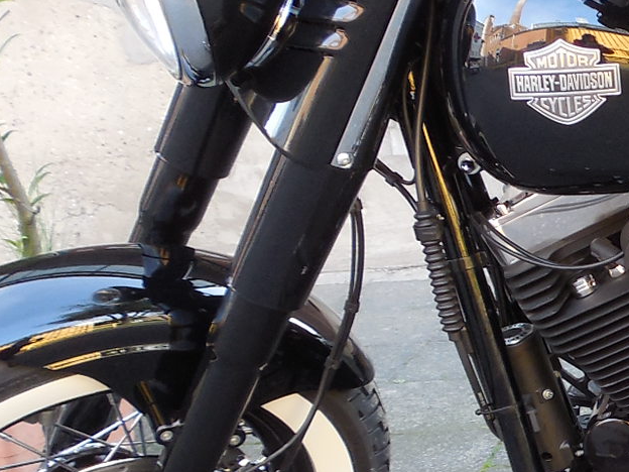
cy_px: 334
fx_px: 1654
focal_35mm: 91
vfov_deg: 16.2
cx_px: 883
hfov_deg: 19.4
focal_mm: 4.5
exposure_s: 1/30
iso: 125
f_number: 3.3
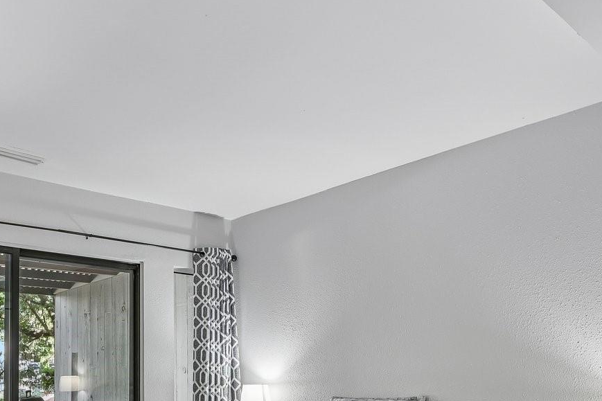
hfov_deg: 56.8
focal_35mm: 33
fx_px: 552
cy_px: 365
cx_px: 245
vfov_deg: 37.2
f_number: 8
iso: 400
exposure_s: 1/8
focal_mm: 14
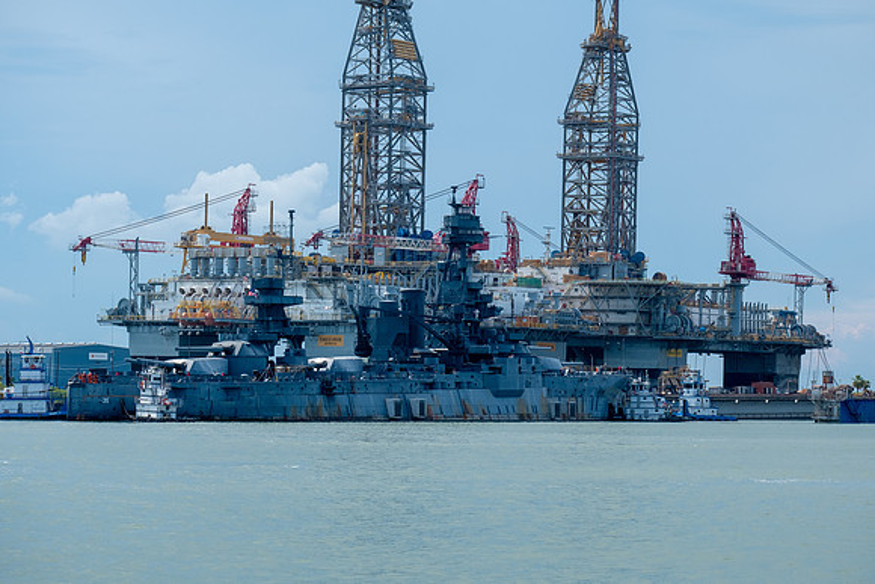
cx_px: 438
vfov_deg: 13.2
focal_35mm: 104
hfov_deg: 19.6
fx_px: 2528
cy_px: 292
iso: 200
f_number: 5
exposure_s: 1/800
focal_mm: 67.1
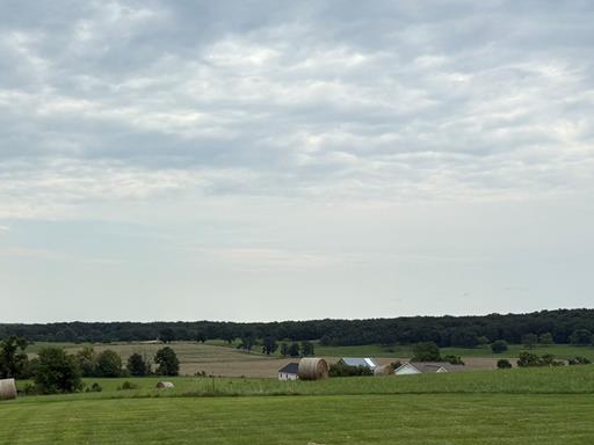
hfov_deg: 34.2
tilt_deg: +3.7
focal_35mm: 52
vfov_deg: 28.0
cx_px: 28
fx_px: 892
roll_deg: -1.6
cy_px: 262
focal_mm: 5.96
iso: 50
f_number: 1.6
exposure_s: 1/5348
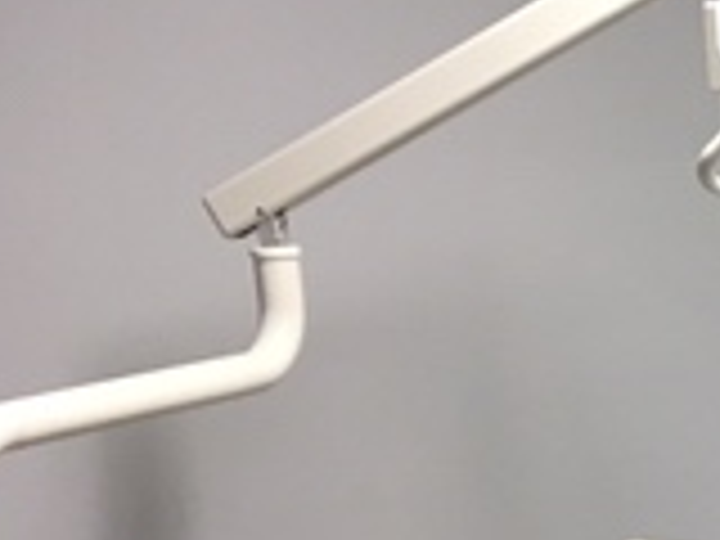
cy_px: 657
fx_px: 2413
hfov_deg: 14.4
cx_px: 1404
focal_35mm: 116
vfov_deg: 12.5
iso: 40
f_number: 2.2
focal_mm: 4.15
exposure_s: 1/15
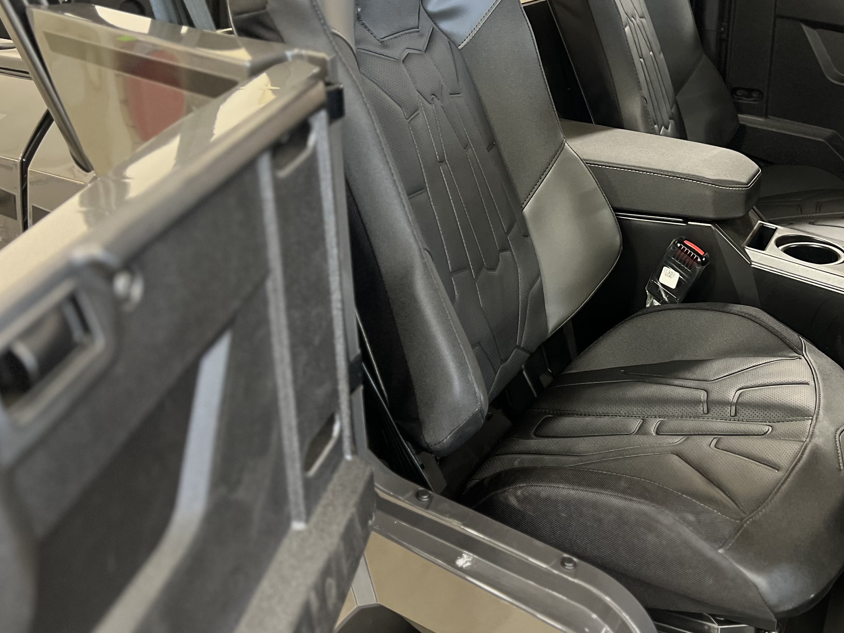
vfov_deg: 34.7
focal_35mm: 41
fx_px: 1000
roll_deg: -1.0
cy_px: 195
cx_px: 591
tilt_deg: -18.6
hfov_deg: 44.8
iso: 500
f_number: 1.5
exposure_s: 1/30
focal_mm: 5.7
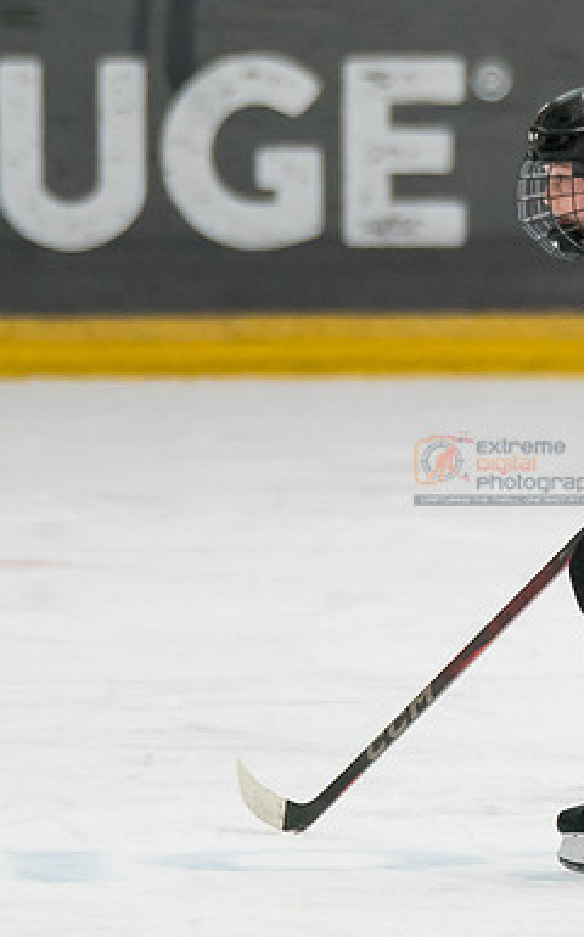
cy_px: 411
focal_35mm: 860
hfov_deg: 1.5
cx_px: 668
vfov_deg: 2.4
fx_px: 21941
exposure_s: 1/1250
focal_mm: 247
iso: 1600
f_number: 3.2
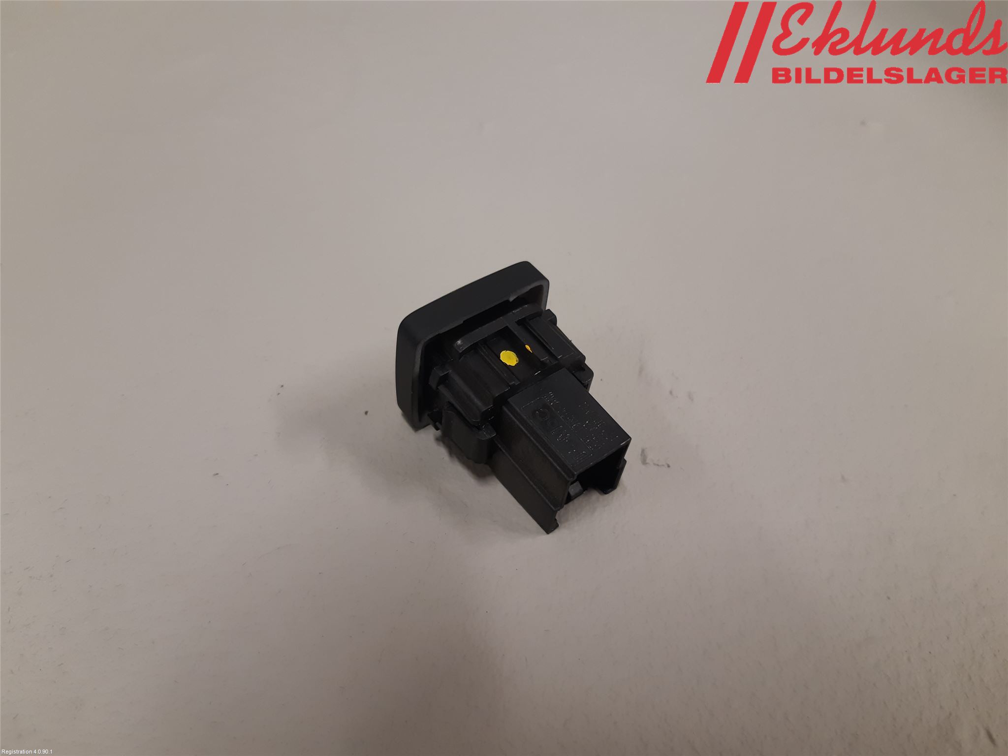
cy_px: 378
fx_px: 757
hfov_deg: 67.3
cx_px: 504
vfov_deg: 53.1
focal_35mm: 26
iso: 125
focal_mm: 3.93
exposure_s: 1/50
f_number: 1.7
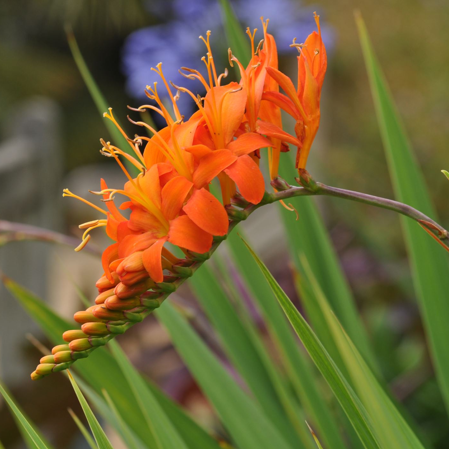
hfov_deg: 8.7
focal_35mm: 202
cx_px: 197
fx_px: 2959
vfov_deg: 8.7
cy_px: 224
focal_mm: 105
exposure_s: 1/160
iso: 200
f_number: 8
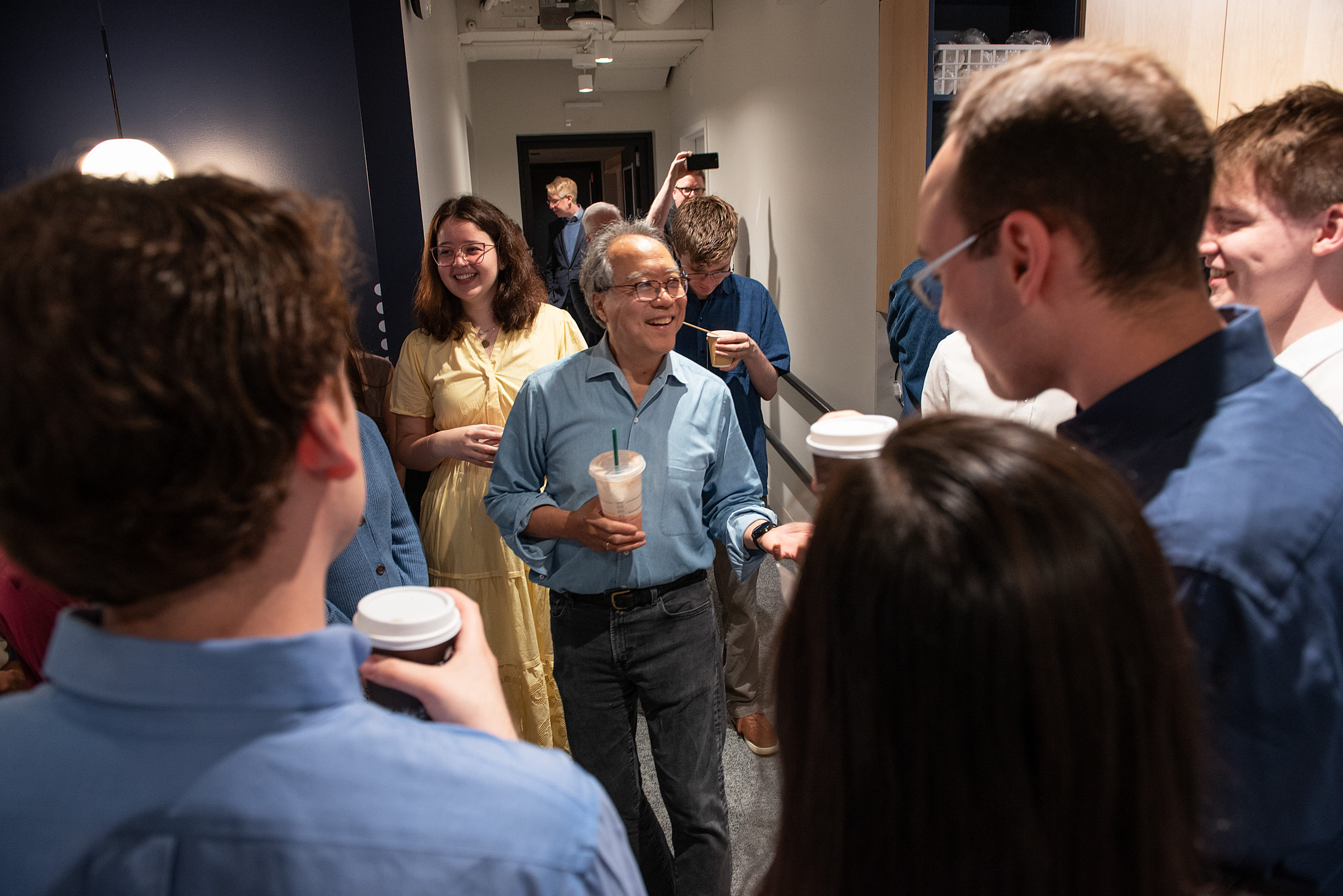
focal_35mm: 24
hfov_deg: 73.7
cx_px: 672
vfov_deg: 53.2
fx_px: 896
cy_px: 448
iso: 1250
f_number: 4.5
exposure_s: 1/50
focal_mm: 24
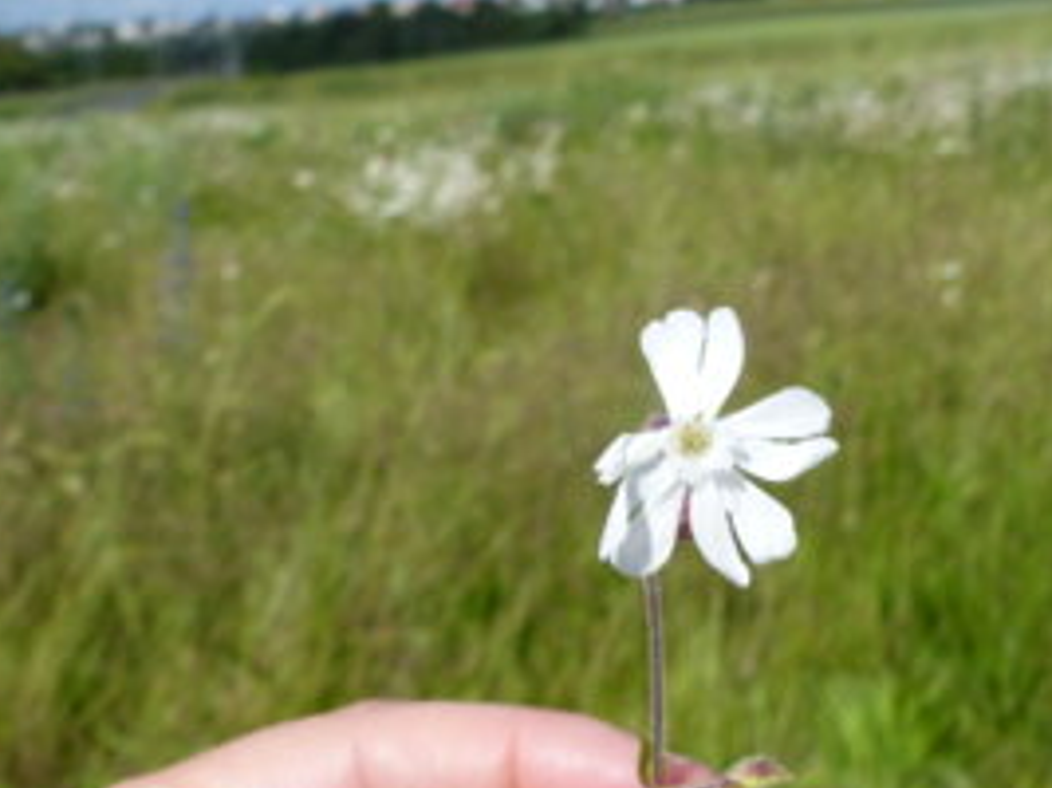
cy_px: 335
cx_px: 725
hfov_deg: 37.0
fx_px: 1549
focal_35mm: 51
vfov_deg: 28.5
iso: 100
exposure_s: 1/1300
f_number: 4
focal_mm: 6.2
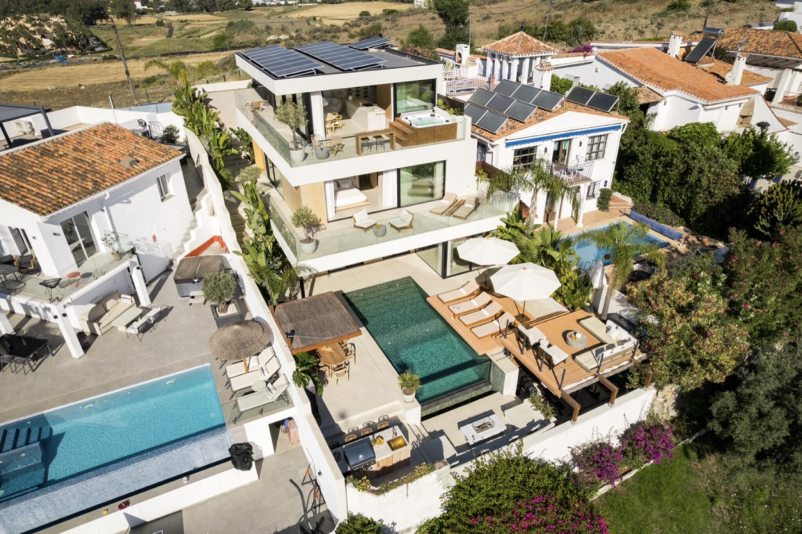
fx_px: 490
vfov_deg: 57.2
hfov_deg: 78.6
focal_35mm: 22
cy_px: 267
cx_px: 401
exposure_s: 1/3200
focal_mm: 8.38
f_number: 2.8
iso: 100
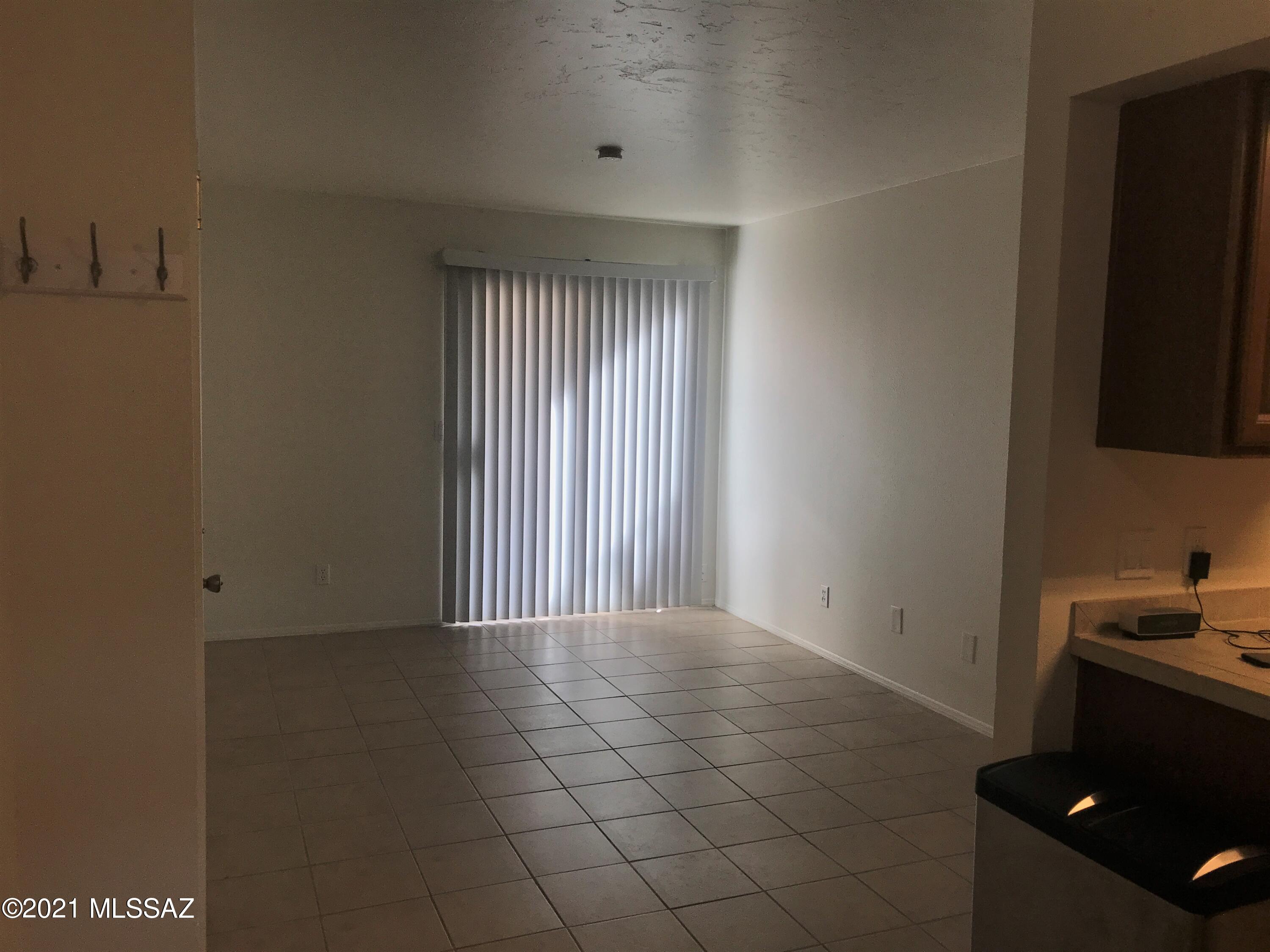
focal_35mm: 28
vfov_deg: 49.7
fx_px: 1027
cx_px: 635
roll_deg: -1.2
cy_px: 476
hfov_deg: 63.4
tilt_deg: -5.7
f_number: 1.8
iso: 25
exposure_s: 1/120
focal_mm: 3.99
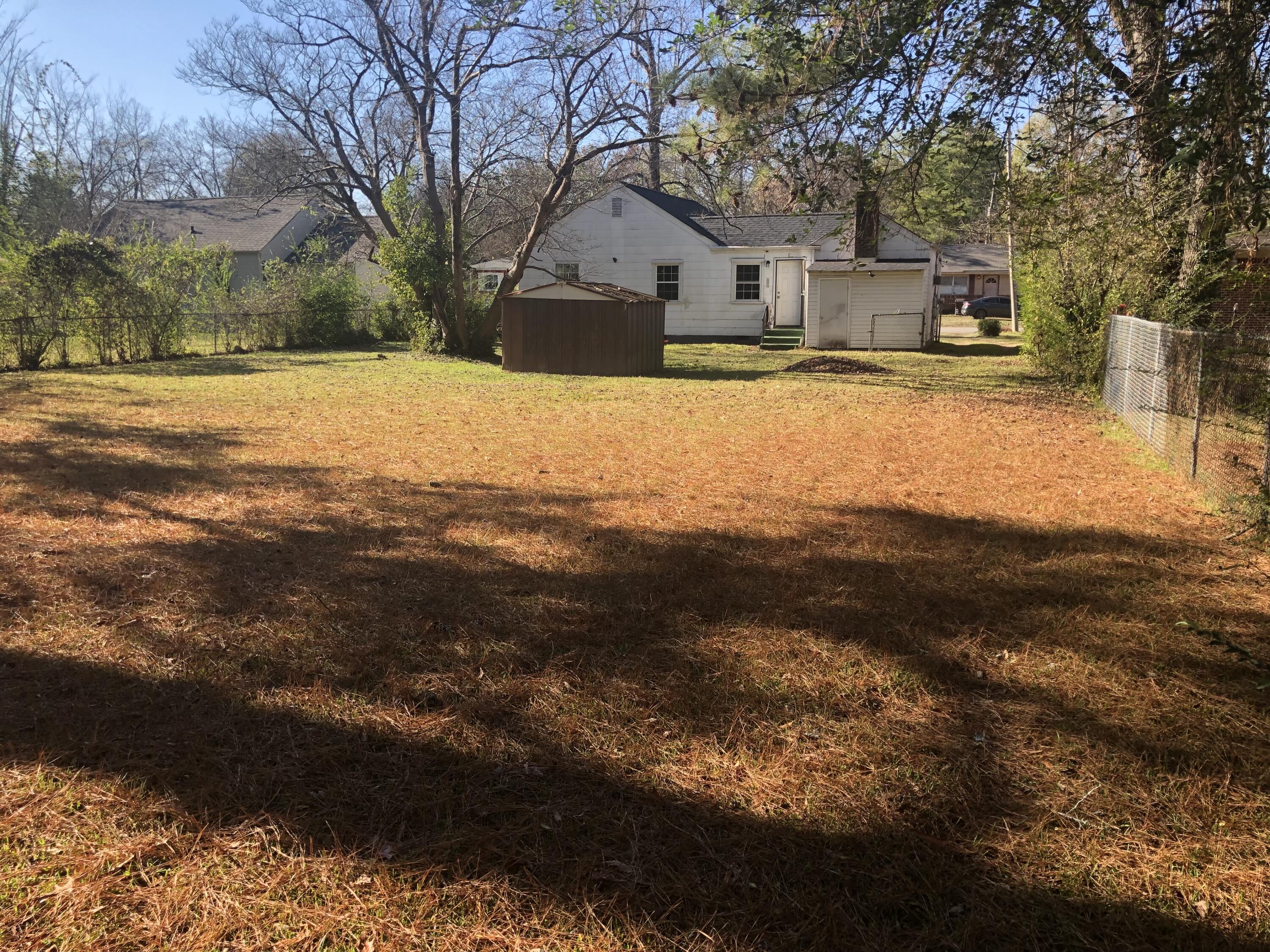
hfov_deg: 63.4
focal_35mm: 28
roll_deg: +0.4
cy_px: 476
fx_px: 1027
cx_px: 635
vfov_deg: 49.7
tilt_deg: -9.4
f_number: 1.8
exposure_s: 1/578
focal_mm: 3.99
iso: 20
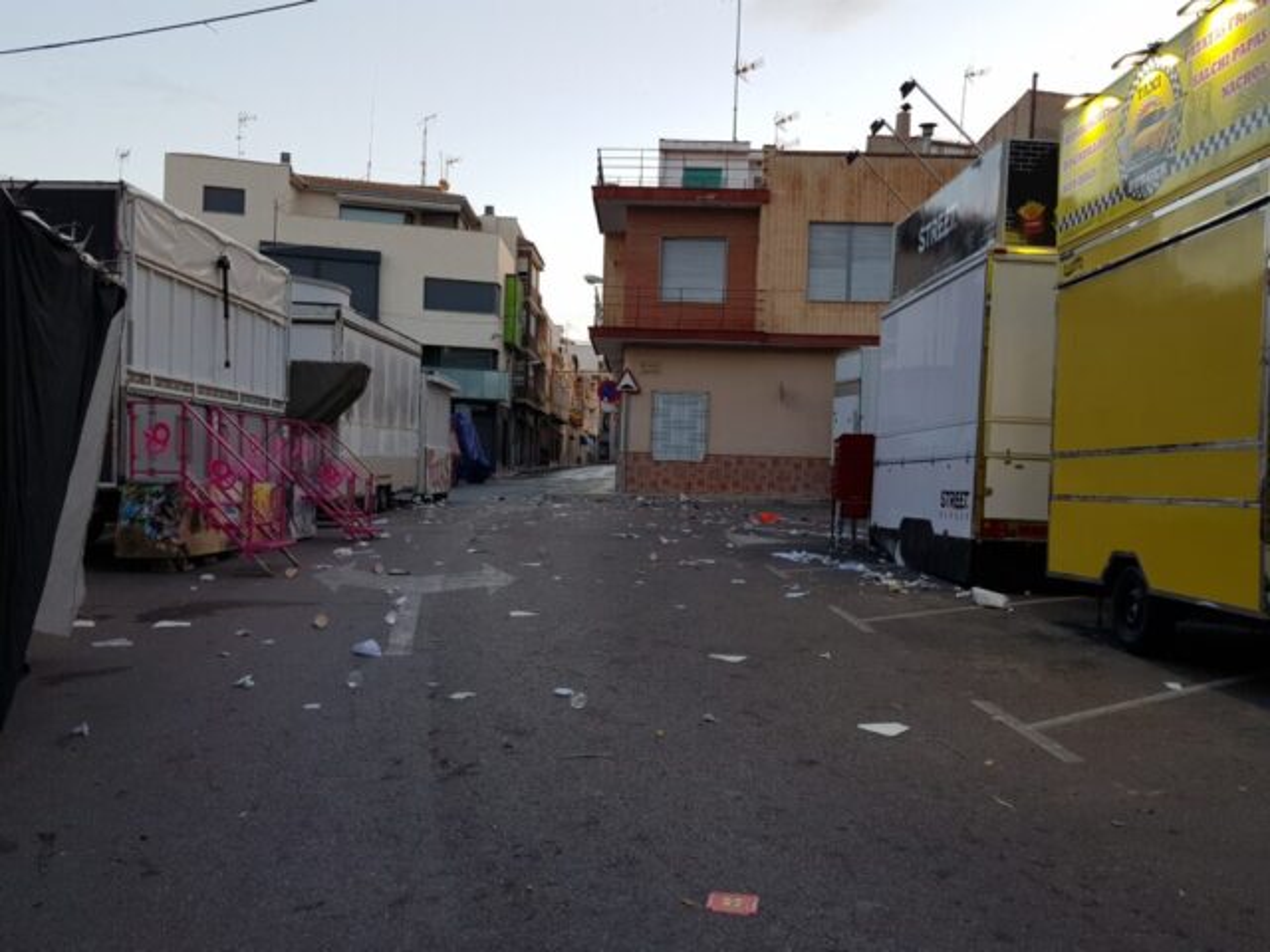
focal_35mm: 26
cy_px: 476
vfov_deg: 53.1
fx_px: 954
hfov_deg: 67.3
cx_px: 635
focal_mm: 4.2
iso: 40
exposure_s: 1/132
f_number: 1.7
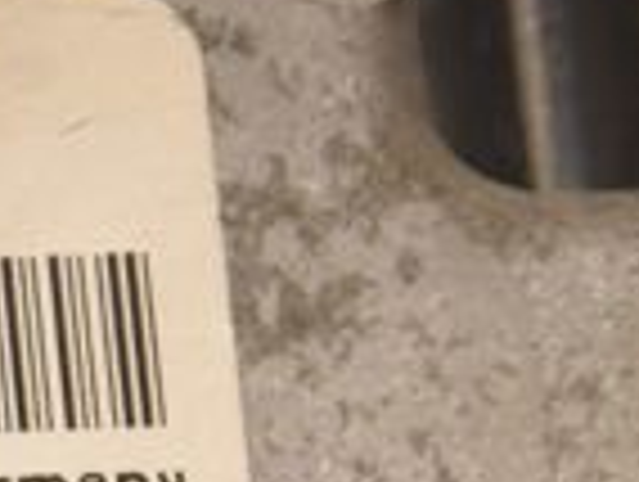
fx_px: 12595
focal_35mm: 681
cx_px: -554
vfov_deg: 2.2
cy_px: 387
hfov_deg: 2.9
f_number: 9
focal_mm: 105
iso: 800
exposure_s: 1/200
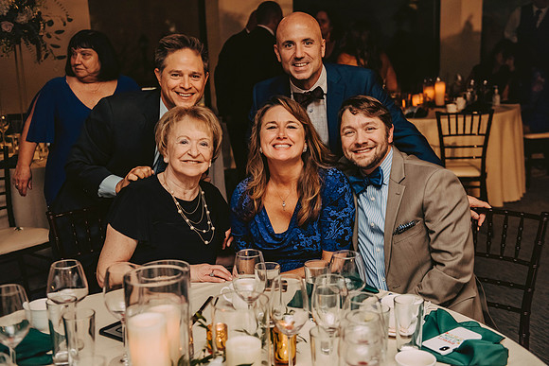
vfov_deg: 28.1
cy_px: 183
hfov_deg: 41.1
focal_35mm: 48
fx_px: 732
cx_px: 274
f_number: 3.2
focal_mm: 48
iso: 2000
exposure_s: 1/200
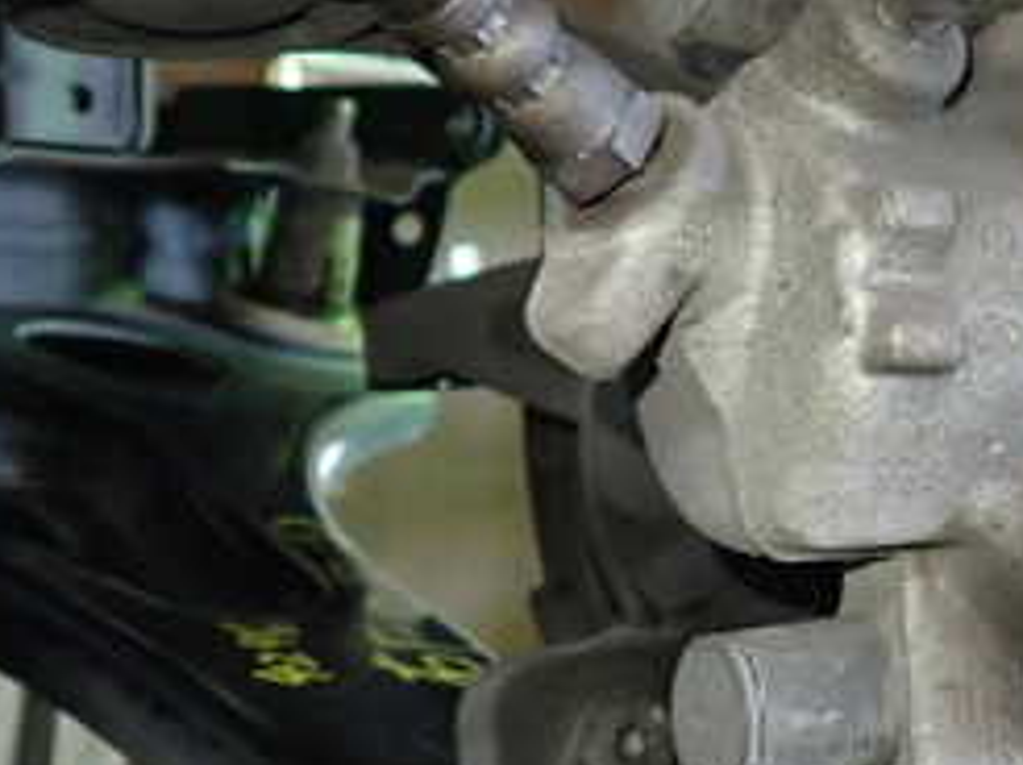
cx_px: 1127
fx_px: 1801
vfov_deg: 24.0
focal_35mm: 61
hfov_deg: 28.7
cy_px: 362
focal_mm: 4.5
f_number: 2
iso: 400
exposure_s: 1/30
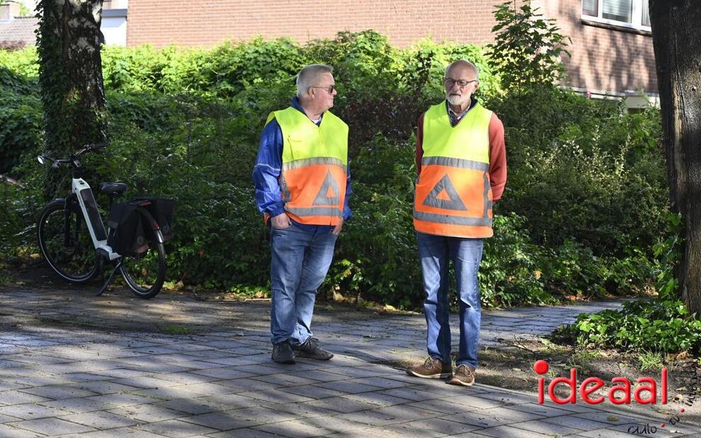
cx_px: 352
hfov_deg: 24.1
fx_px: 1643
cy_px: 205
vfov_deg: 15.2
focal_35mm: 86
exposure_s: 1/250
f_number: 5
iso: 220
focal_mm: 56
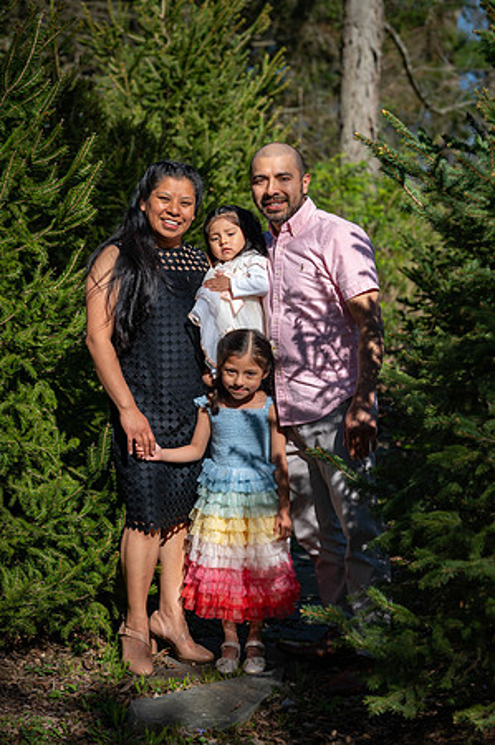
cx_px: 248
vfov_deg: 23.7
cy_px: 372
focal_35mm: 86
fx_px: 1778
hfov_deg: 15.9
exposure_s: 1/3200
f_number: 4.5
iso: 400
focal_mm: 86
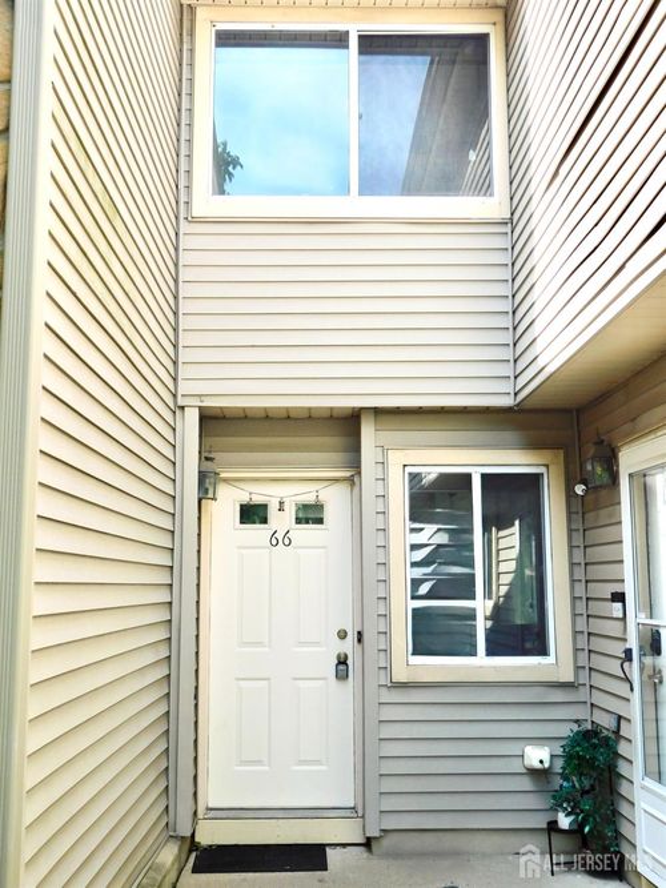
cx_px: 333
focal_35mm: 36
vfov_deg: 51.4
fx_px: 924
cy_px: 444
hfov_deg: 39.6
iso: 125
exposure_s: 1/250
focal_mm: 6.3
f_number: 3.5
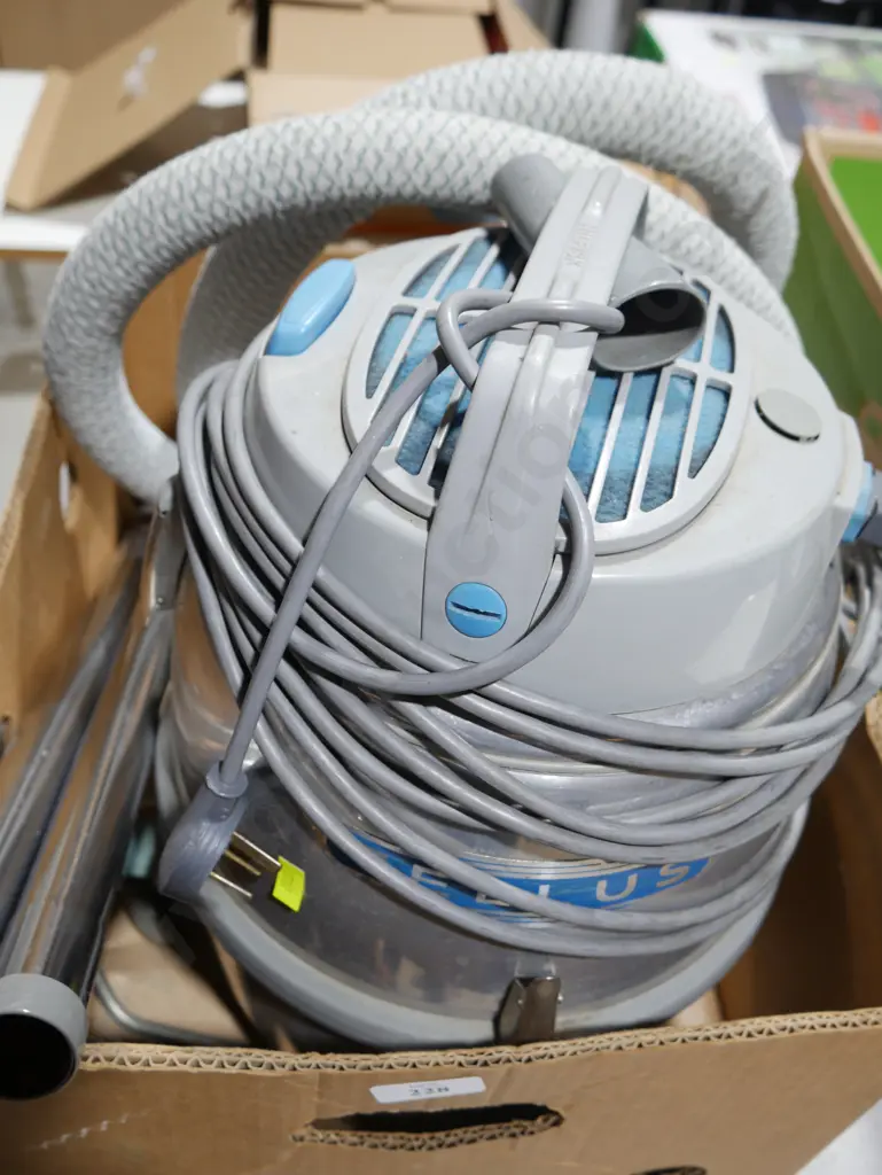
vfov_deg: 59.9
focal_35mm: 30
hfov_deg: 46.8
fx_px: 1018
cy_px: 588
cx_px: 441
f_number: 3.6
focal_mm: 15
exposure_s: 1/80
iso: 200
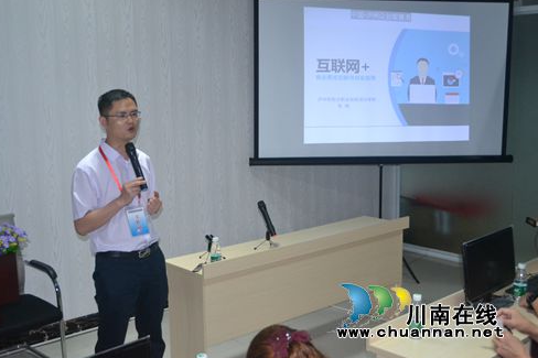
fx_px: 642
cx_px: 267
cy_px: 180
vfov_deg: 31.2
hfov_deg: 45.4
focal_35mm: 43
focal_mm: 28
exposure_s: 1/60
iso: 2200
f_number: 4.5
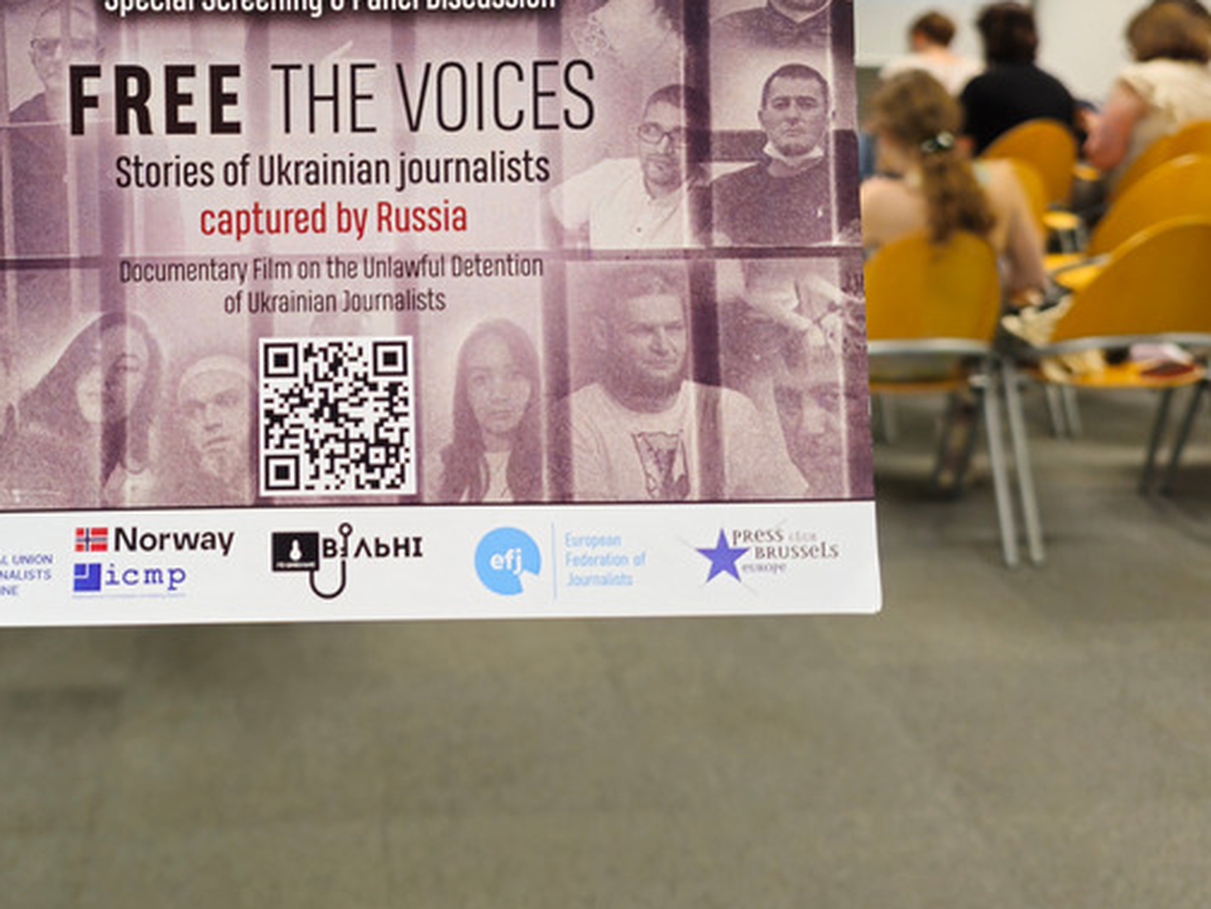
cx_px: 300
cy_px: 205
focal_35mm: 41
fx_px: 1435
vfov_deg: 34.3
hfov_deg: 44.2
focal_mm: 6.3
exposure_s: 1/50
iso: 125
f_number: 1.7
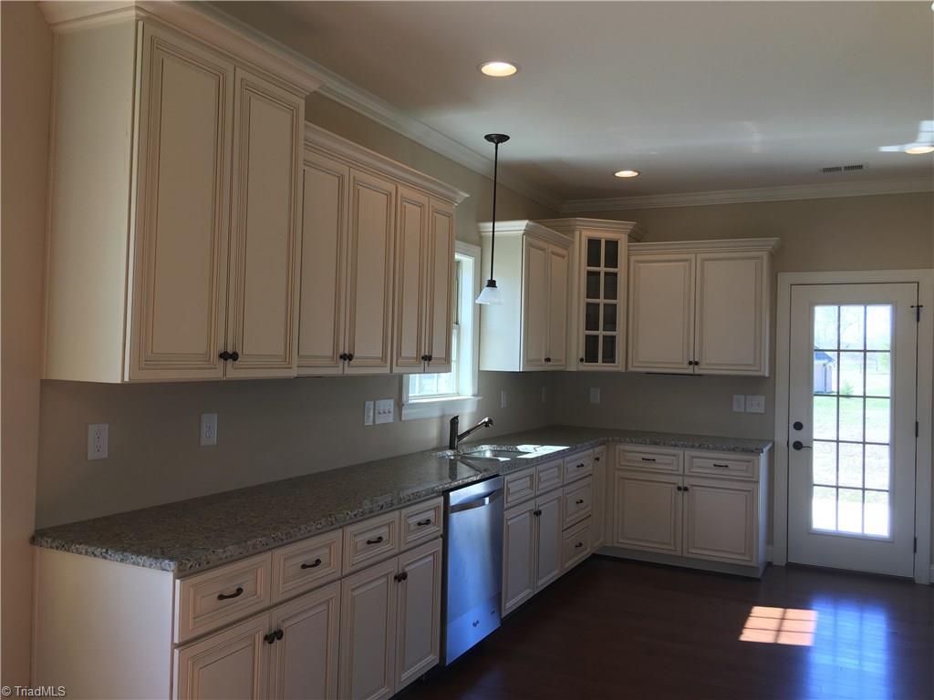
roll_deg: -1.4
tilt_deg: +0.5
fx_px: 782
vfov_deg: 48.2
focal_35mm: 29
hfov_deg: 61.7
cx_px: 467
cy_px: 350
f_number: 2.2
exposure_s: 1/40
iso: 25
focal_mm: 4.15
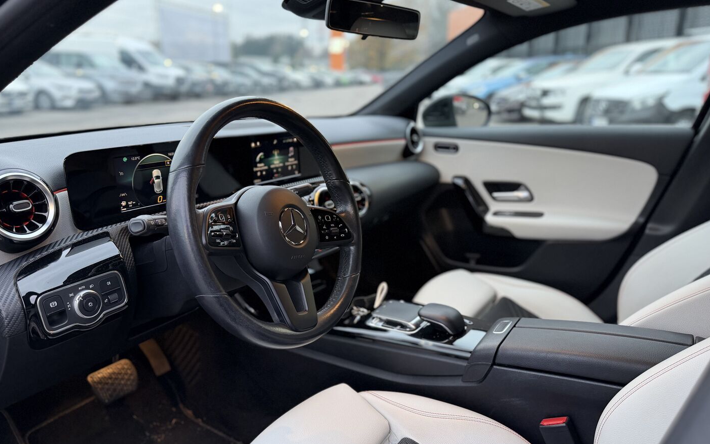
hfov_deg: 70.4
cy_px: 231
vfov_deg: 47.6
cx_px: 352
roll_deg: +0.0
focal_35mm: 26
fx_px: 503
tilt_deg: -17.4
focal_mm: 6.76
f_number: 1.78
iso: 200
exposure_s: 1/65
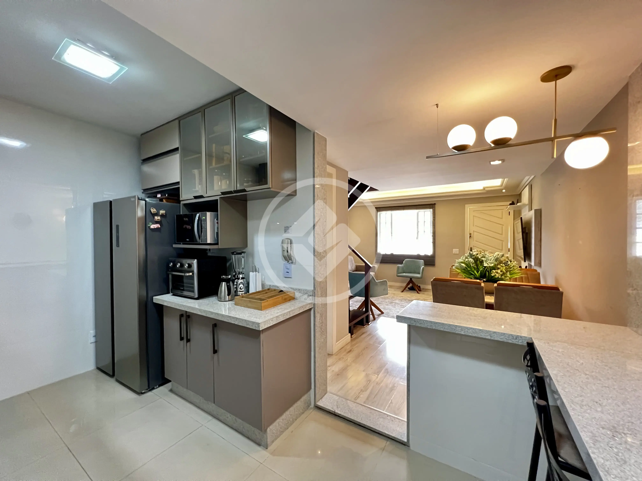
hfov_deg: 106.2
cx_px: 321
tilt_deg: -0.9
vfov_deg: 89.9
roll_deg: +0.4
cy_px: 240
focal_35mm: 13
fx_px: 241
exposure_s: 1/60
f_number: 1.8
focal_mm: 1.57
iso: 800
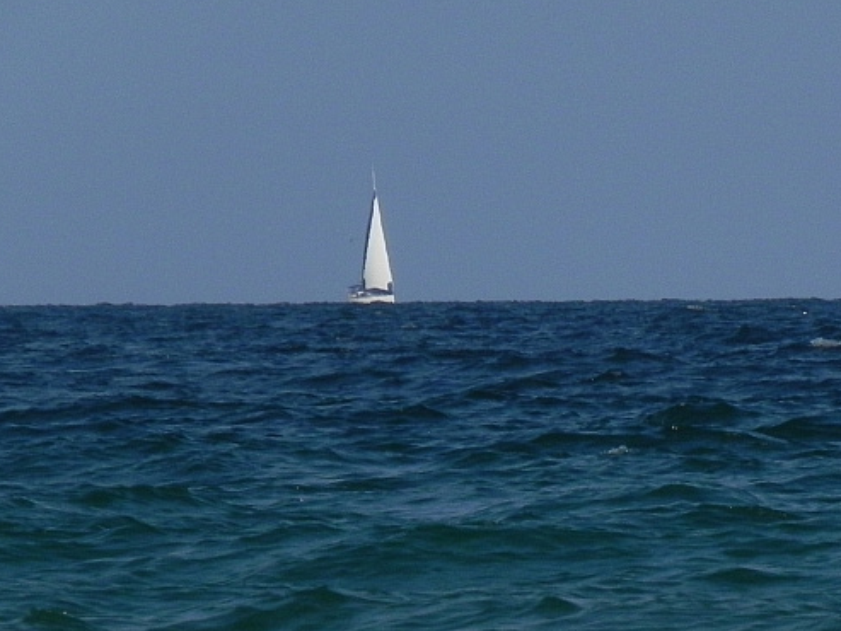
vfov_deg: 1.7
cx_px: 699
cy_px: 535
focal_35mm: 883
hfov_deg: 2.2
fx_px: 21458
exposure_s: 1/1000
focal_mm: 75.7
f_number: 8
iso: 200
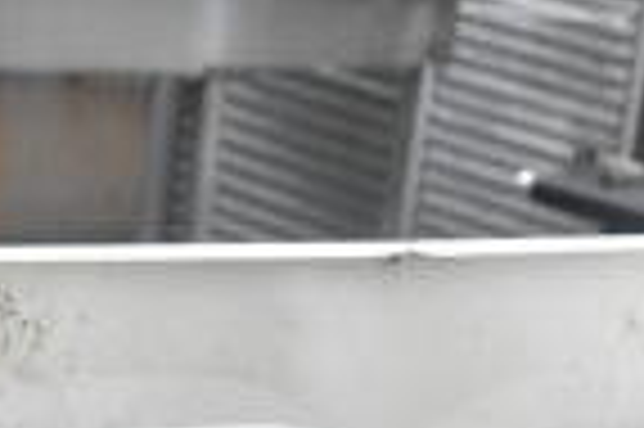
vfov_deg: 8.6
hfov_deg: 13.3
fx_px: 2752
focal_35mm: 154
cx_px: 459
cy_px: 732
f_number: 5.6
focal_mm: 24
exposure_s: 1/4000
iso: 1600
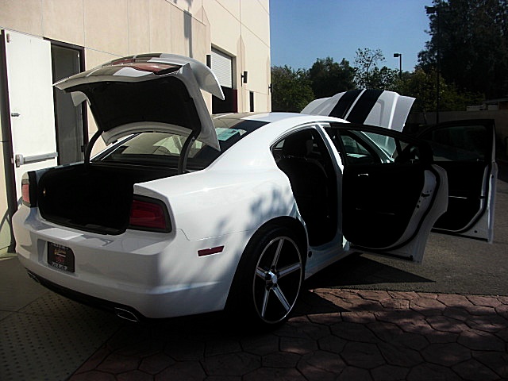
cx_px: 254
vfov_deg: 39.7
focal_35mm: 36
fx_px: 528
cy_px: 190
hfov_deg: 51.4
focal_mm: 6.3
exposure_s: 1/200
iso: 50
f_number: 7.9
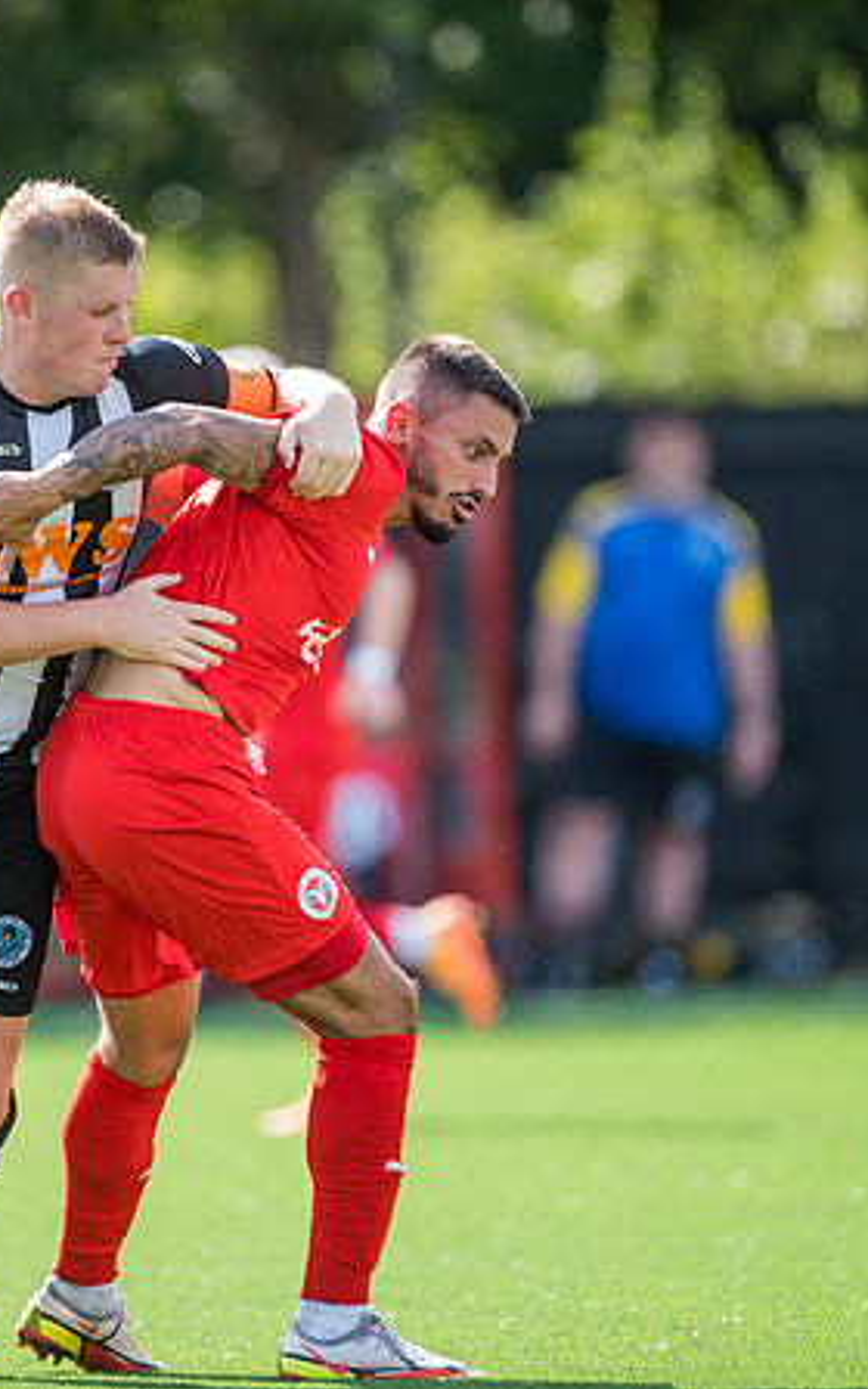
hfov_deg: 2.1
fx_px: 23353
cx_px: 235
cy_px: 693
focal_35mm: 617
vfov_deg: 3.4
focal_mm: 400
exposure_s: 1/1600
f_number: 3.5
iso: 500
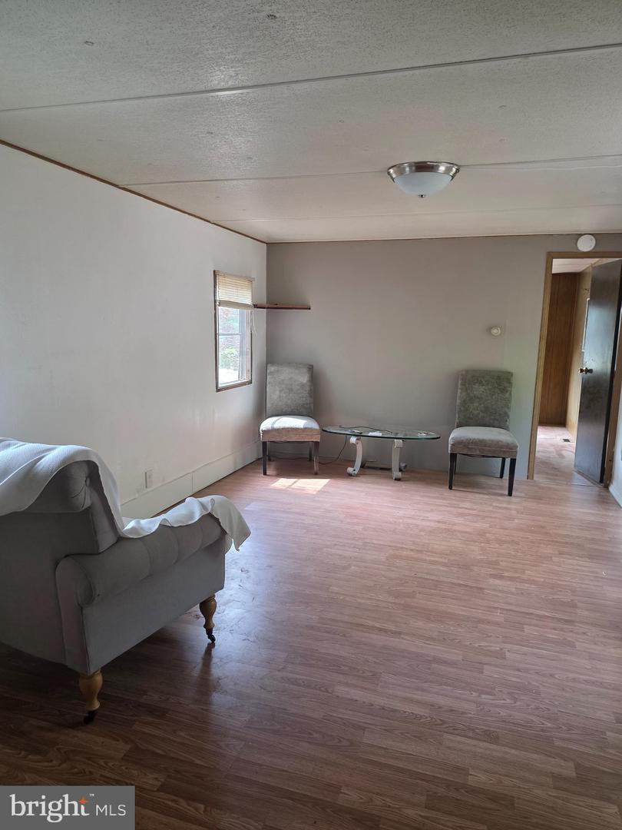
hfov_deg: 58.9
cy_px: 415
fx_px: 551
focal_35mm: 23
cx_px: 311
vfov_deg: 73.9
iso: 160
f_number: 1.7
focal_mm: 6.3
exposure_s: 1/120
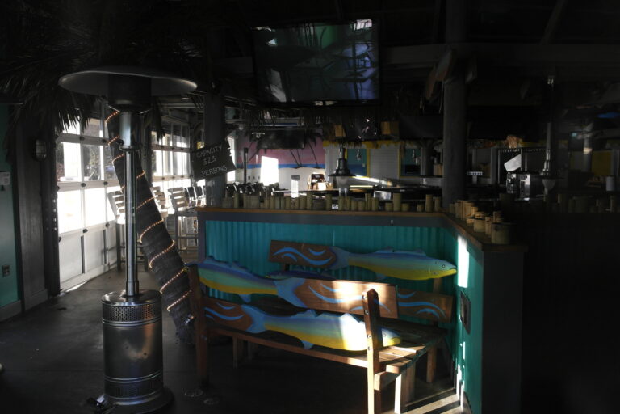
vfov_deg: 43.6
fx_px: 517
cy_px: 207
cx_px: 310
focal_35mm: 30
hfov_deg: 61.9
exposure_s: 1/80
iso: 400
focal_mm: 20
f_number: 3.5
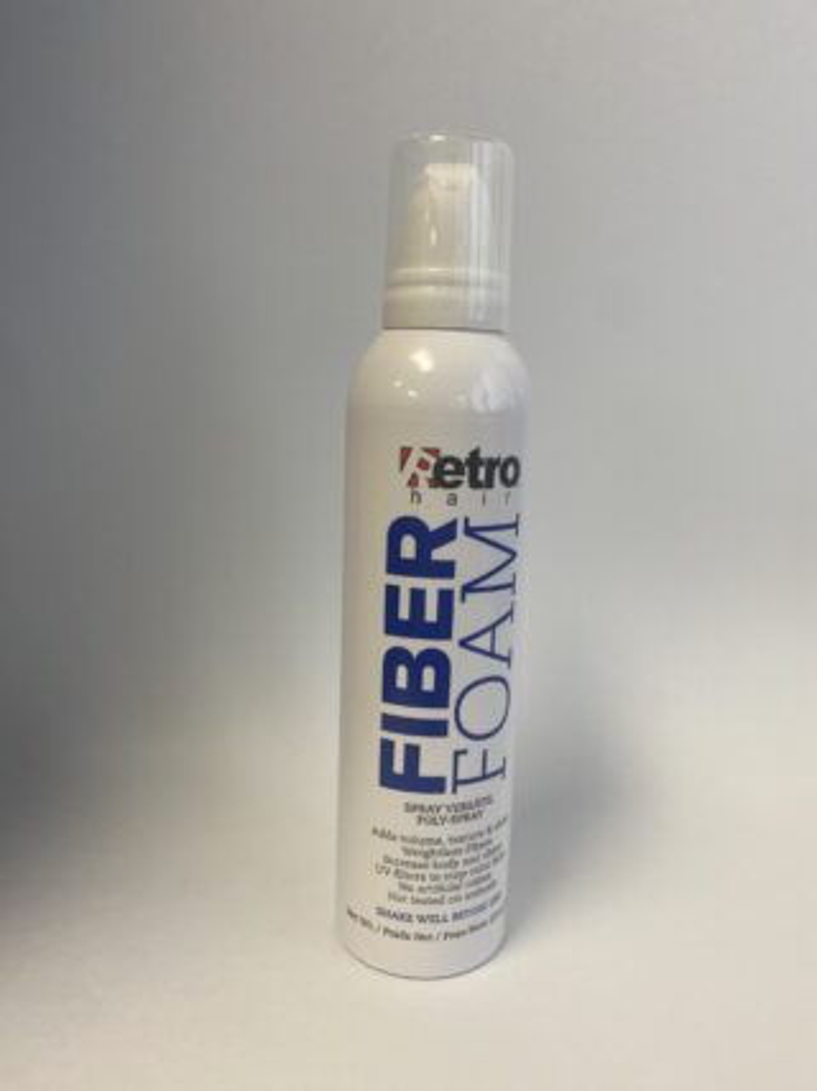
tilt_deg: -8.7
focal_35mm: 26
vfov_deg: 67.3
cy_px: 546
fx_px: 819
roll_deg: -1.5
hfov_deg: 53.0
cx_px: 408
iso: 80
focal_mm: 4.25
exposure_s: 1/60
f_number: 1.8
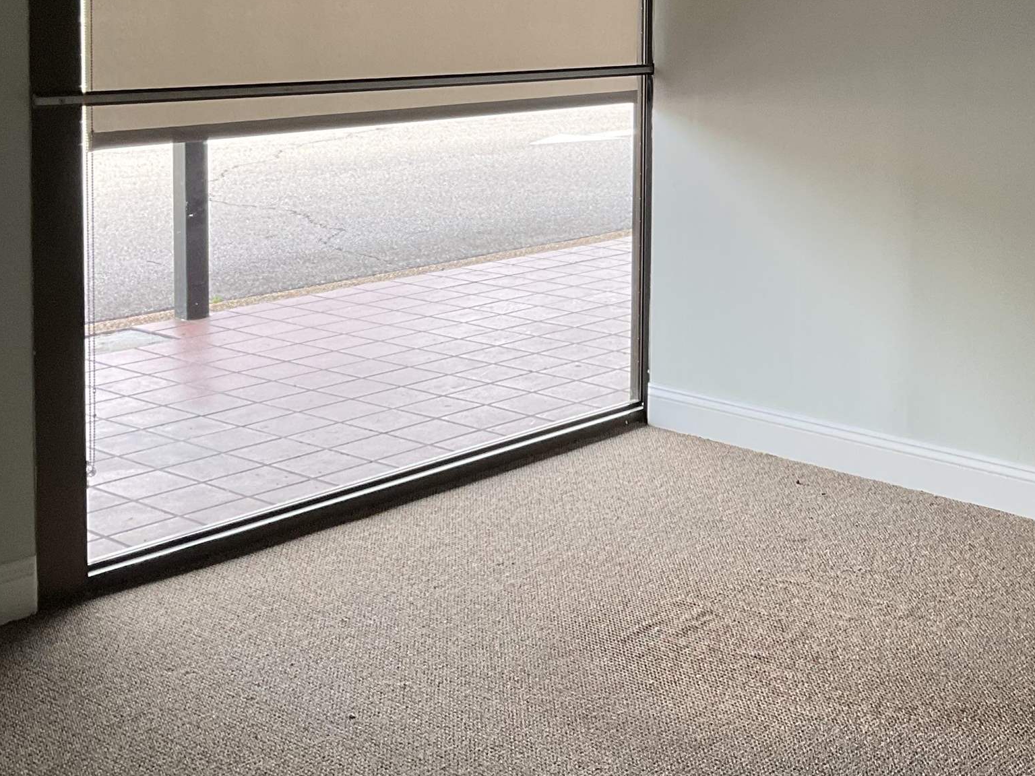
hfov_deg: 32.1
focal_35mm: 58
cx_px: 860
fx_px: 1734
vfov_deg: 24.6
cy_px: 99
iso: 80
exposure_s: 1/60
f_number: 1.8
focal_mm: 3
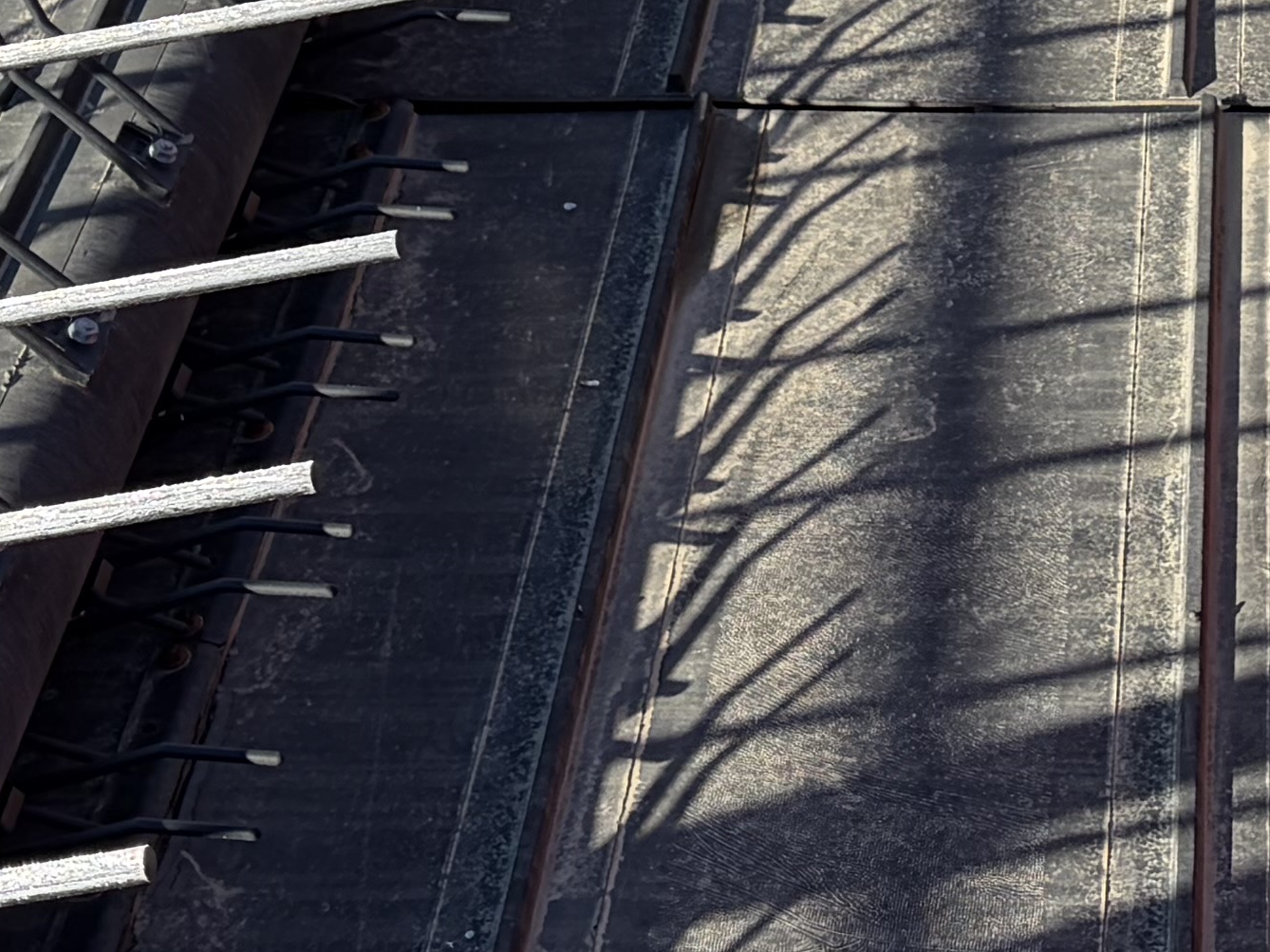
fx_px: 4072
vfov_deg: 13.1
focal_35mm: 111
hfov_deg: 17.4
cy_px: -41
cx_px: 1164
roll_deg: -3.0
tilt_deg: -30.3
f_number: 1.6
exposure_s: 1/1706
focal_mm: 5.96
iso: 50
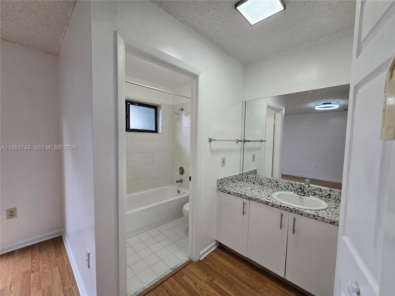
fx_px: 148
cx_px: 198
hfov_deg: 106.2
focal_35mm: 13
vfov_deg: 89.9
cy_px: 148
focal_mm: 2.2
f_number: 2.2
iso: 100
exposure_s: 1/120
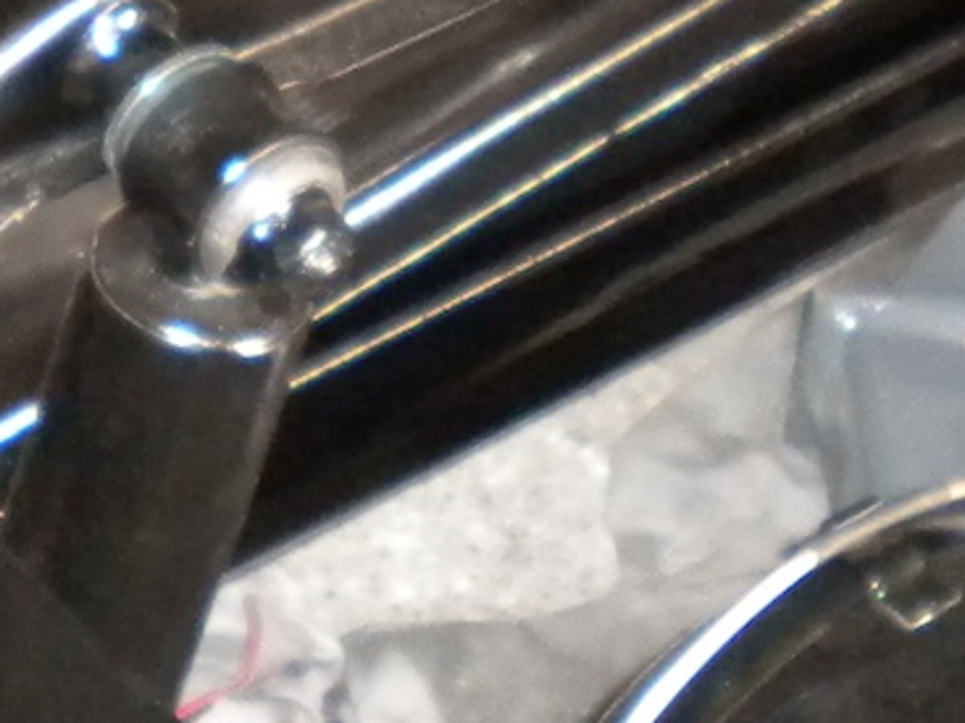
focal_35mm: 183
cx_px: 384
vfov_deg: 8.0
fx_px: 5100
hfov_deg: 10.8
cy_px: -179
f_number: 3.1
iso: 441
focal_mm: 6.3
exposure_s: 1/30
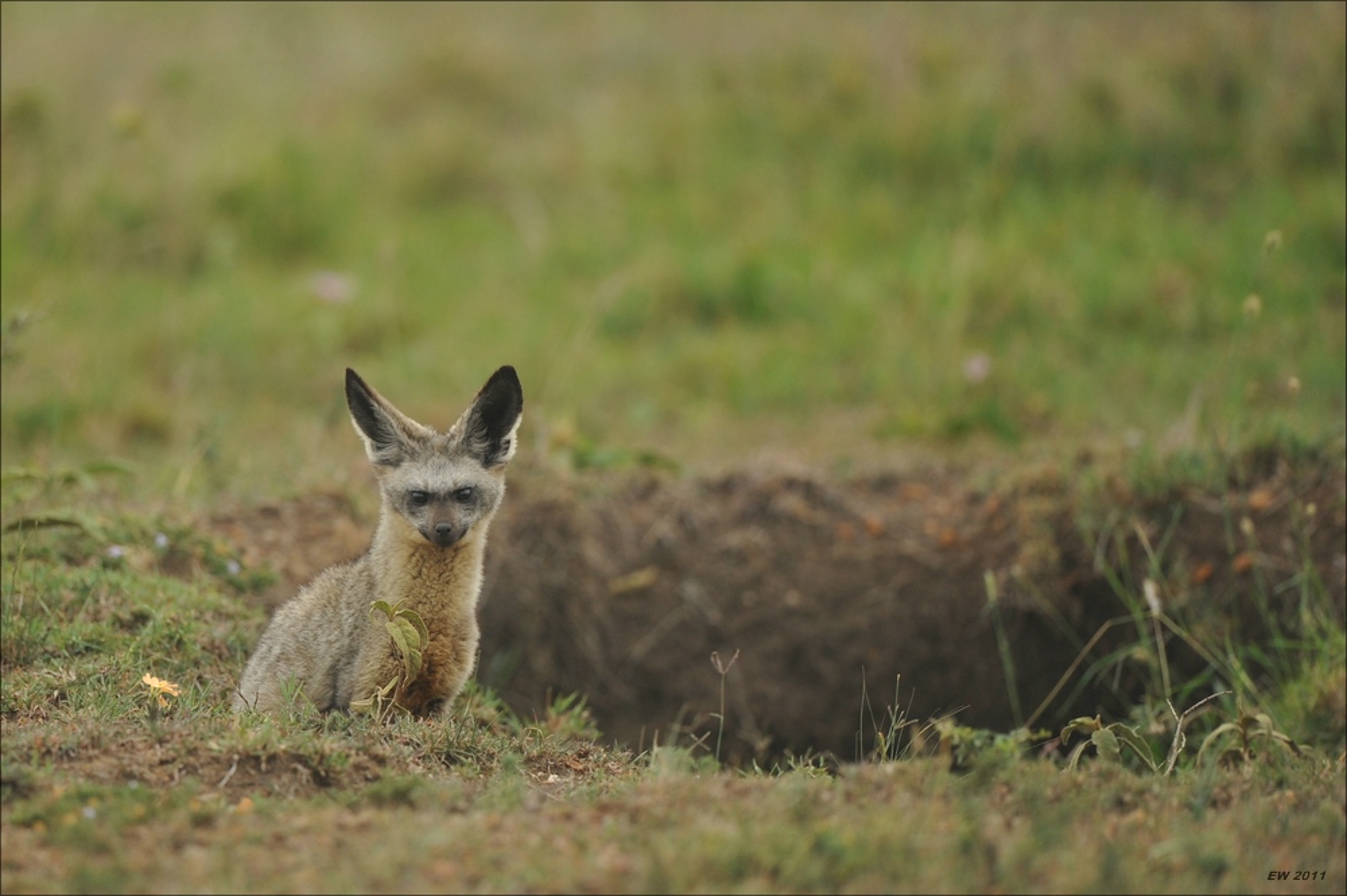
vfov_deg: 2.7
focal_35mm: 500
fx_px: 18692
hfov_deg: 4.1
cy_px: 448
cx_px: 674
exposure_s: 1/1000
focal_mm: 500
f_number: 4
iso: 500
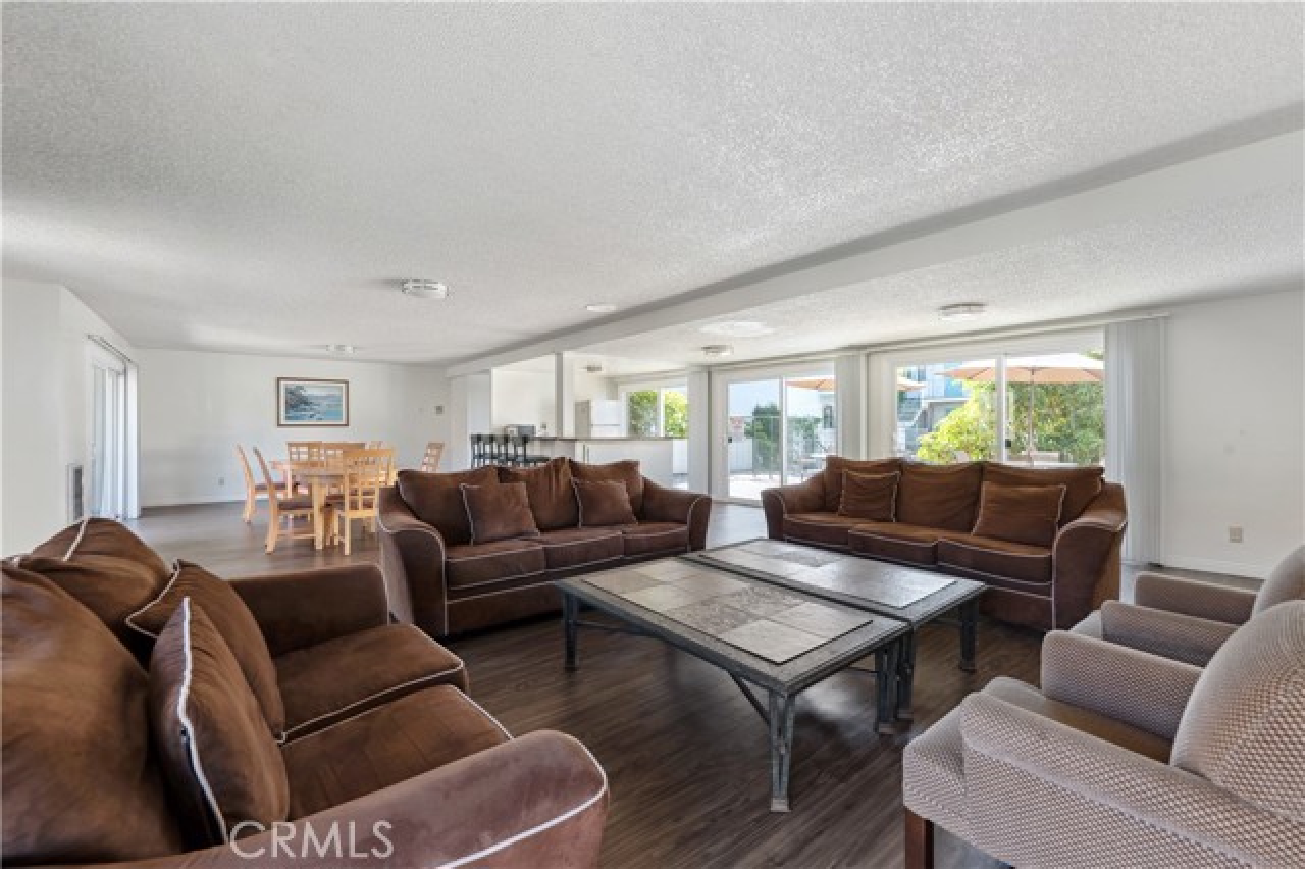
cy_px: 434
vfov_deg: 81.1
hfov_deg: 104.3
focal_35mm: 14
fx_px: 507
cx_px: 652
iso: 100
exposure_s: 1/13
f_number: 9
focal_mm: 14
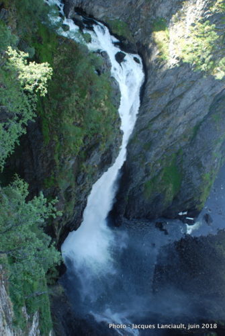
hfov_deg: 32.0
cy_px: 168
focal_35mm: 42
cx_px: 112
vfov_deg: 46.3
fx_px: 392
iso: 320
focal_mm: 28
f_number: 3.5
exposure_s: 1/250
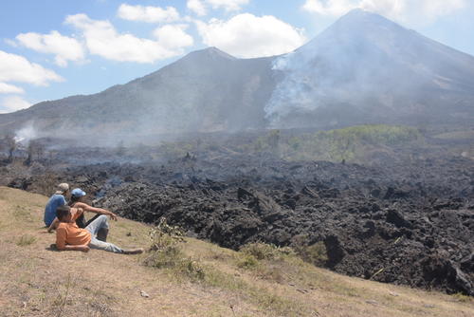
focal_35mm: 30
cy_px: 158
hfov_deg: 61.9
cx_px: 237
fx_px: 395
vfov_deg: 43.7
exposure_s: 1/125
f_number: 8
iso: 100
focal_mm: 20
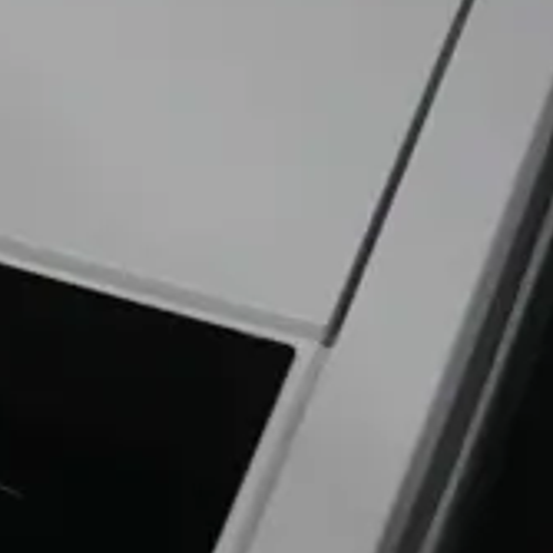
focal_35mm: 163
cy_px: -98
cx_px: -626
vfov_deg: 10.6
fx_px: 2946
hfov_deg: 9.8
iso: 200
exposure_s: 1/80
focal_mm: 15
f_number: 3.6
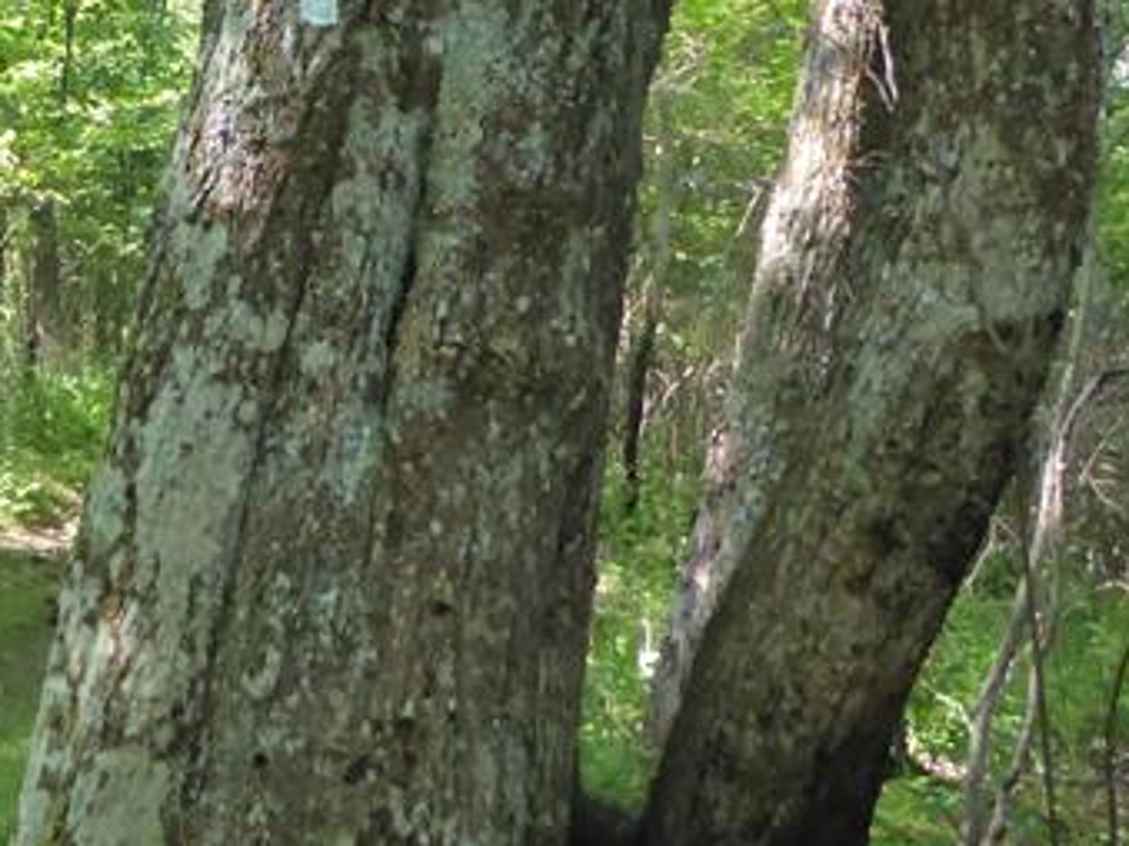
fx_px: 1924
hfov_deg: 31.9
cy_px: 67
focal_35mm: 59
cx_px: 243
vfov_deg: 24.0
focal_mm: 4.3
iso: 1250
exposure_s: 1/250
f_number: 3.3
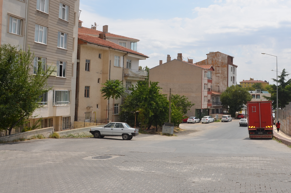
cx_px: 188
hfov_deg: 44.1
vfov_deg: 30.3
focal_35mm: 44
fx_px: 355
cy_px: 75
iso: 100
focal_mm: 20
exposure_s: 1/250
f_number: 10
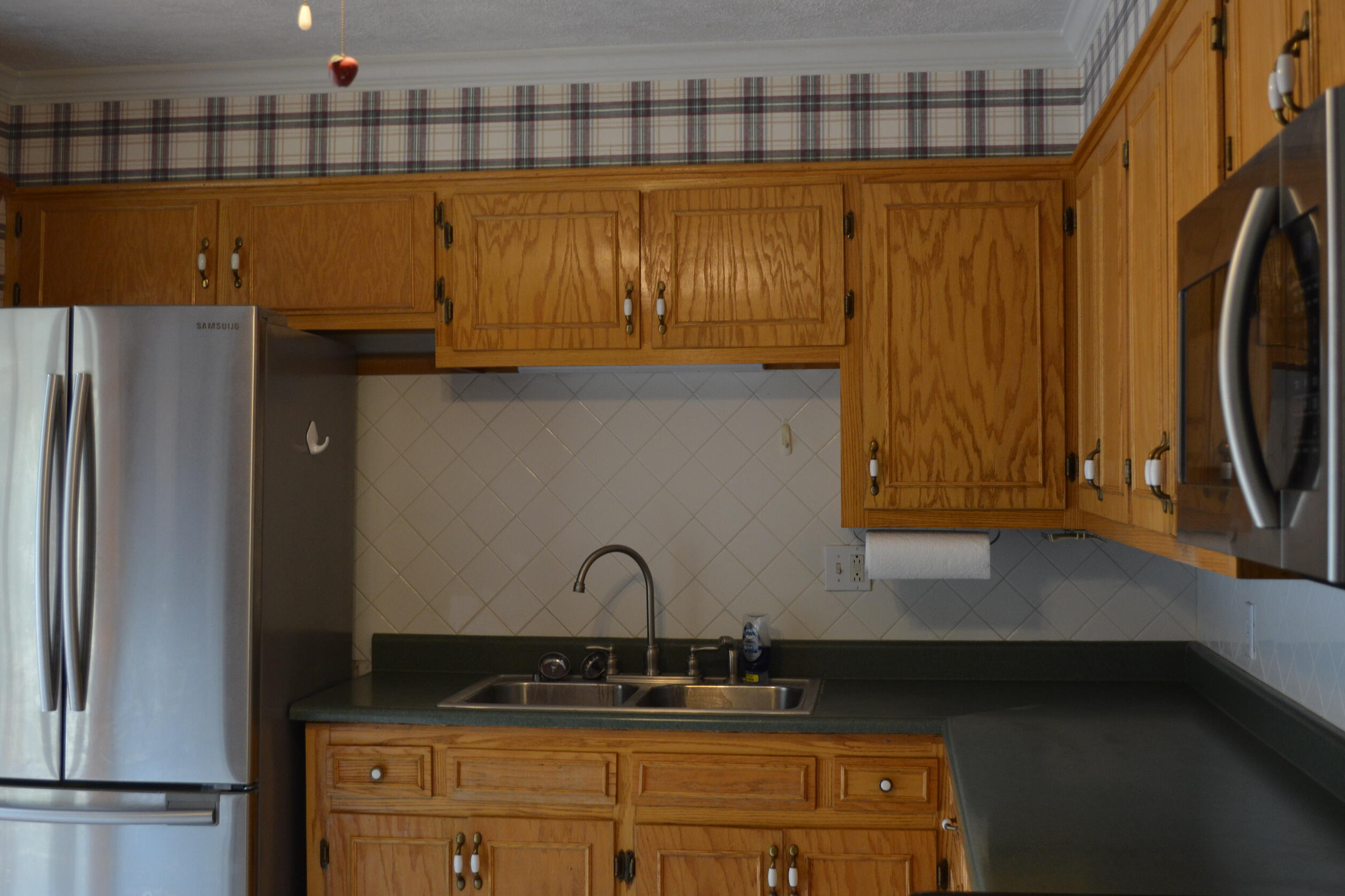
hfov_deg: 45.4
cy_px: 410
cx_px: 653
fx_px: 1606
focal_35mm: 43
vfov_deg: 31.2
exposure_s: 1/60
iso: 450
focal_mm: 24
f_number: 4
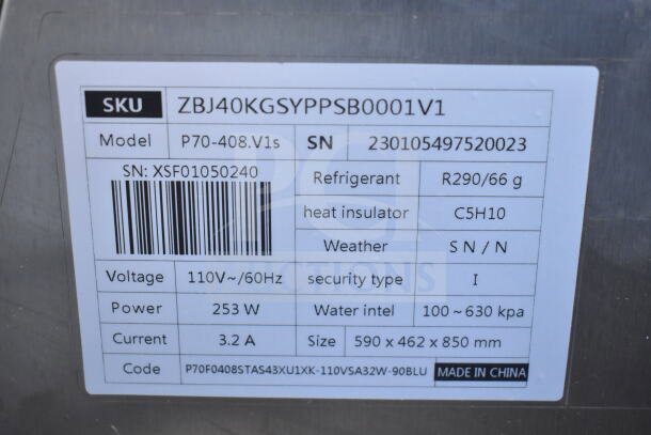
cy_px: 218
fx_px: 922
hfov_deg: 38.9
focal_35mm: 51
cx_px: 326
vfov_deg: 26.5
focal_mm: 34
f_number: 4.5
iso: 3600
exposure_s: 1/50
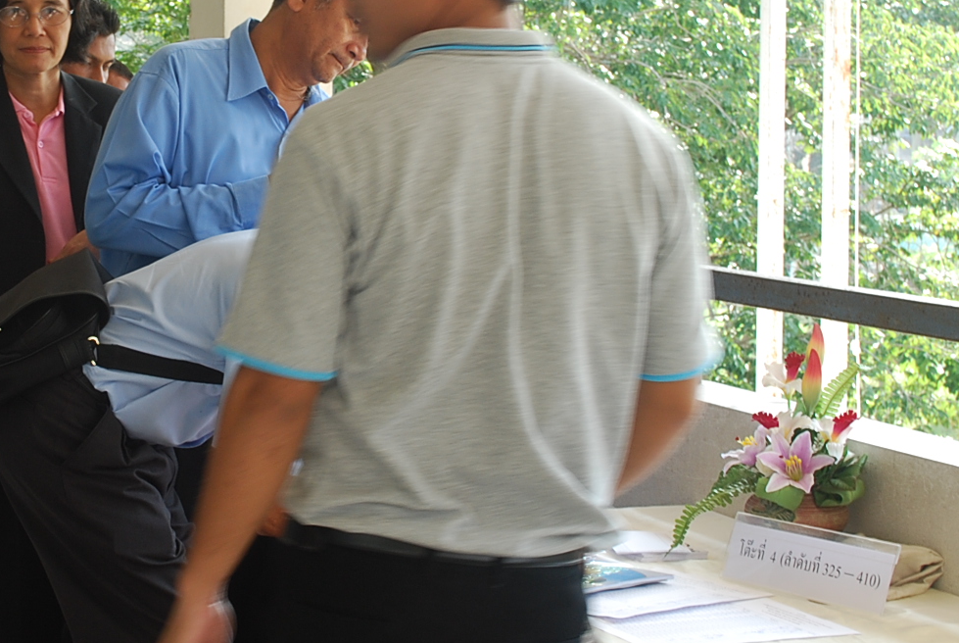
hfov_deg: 23.2
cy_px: 147
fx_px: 2294
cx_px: 158
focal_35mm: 86
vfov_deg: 15.9
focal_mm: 29
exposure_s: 1/30
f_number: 9
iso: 200
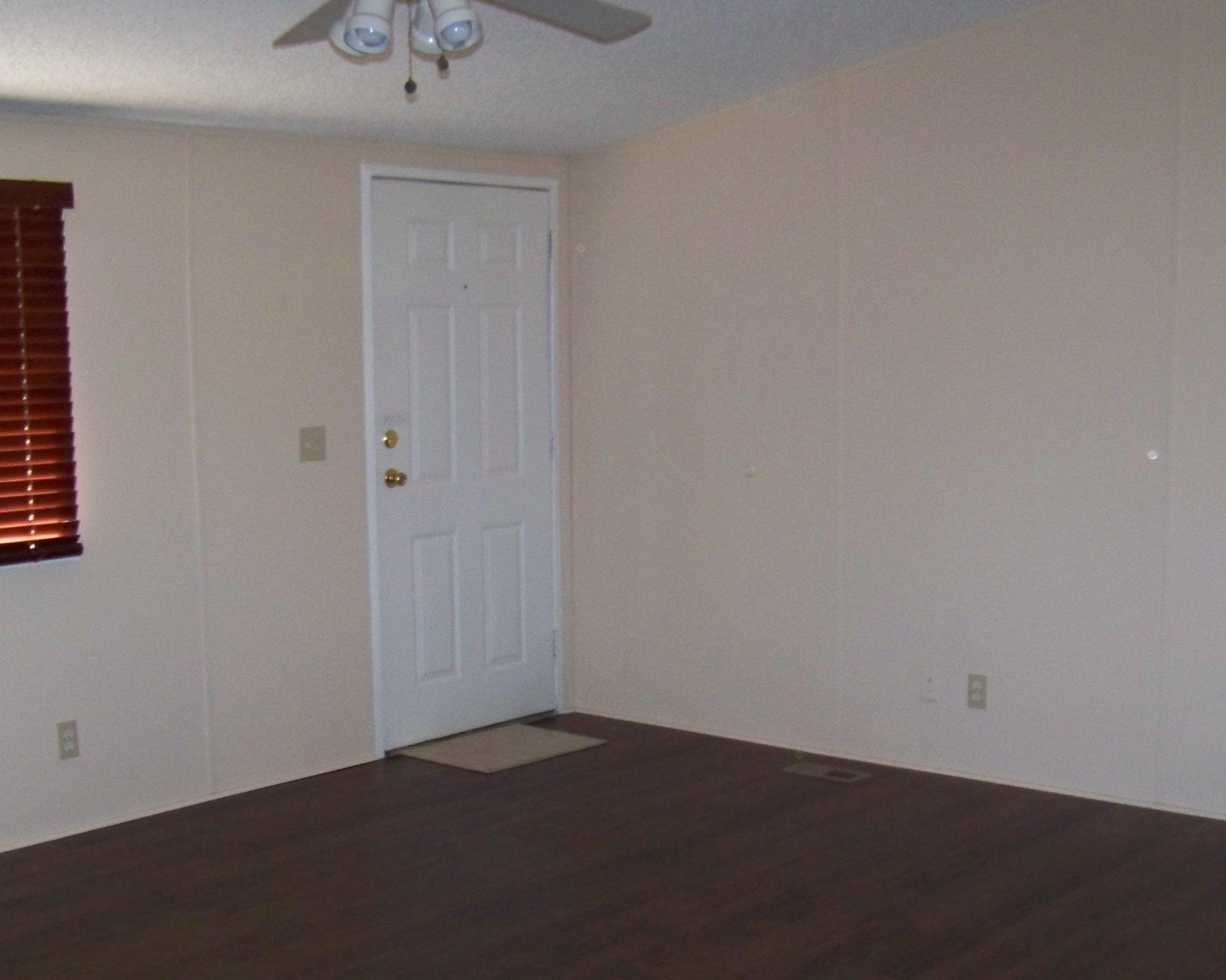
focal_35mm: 50
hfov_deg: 37.3
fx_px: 1814
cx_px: 657
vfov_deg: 30.1
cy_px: 641
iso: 200
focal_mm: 5.85
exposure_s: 1/30
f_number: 2.8
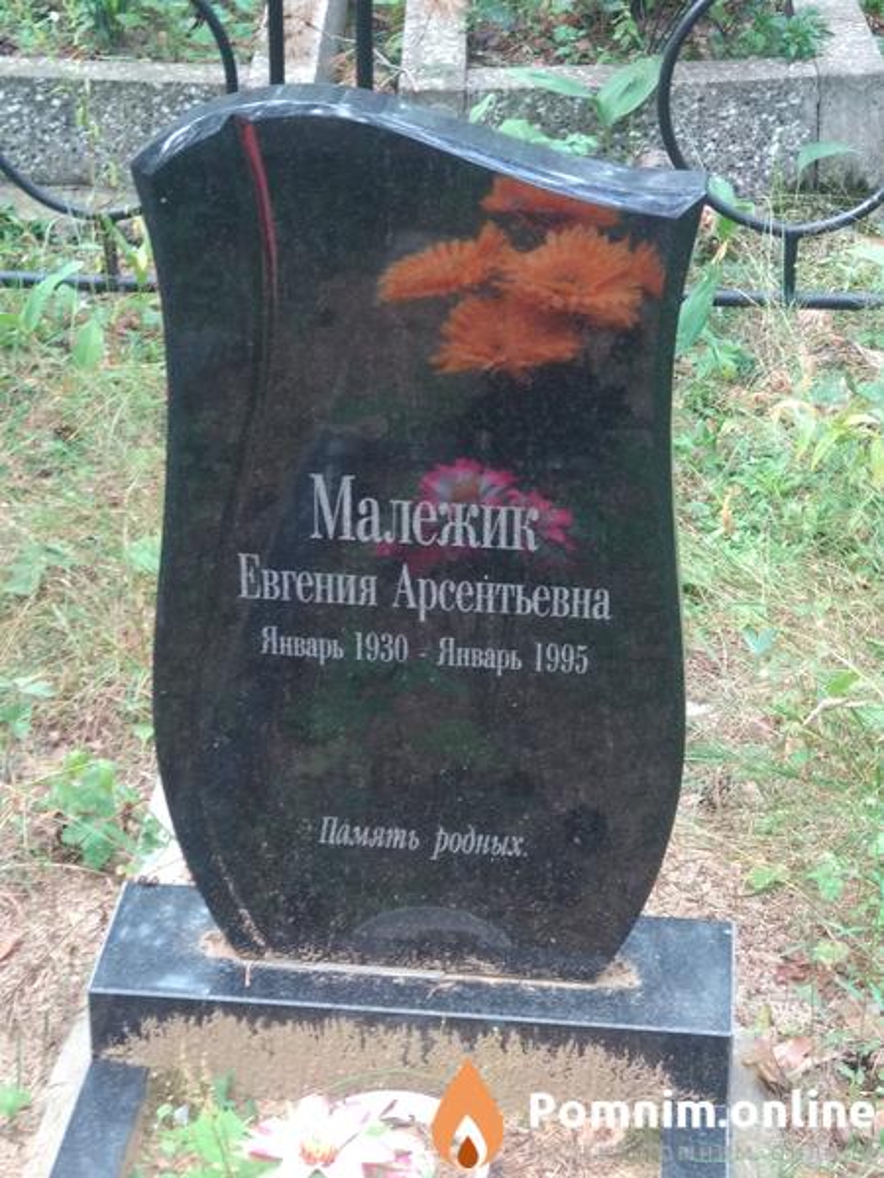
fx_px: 1771
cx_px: 442
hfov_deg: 28.0
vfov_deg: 36.8
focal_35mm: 52
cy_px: 589
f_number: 2.6
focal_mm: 5.99
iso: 320
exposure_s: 1/60
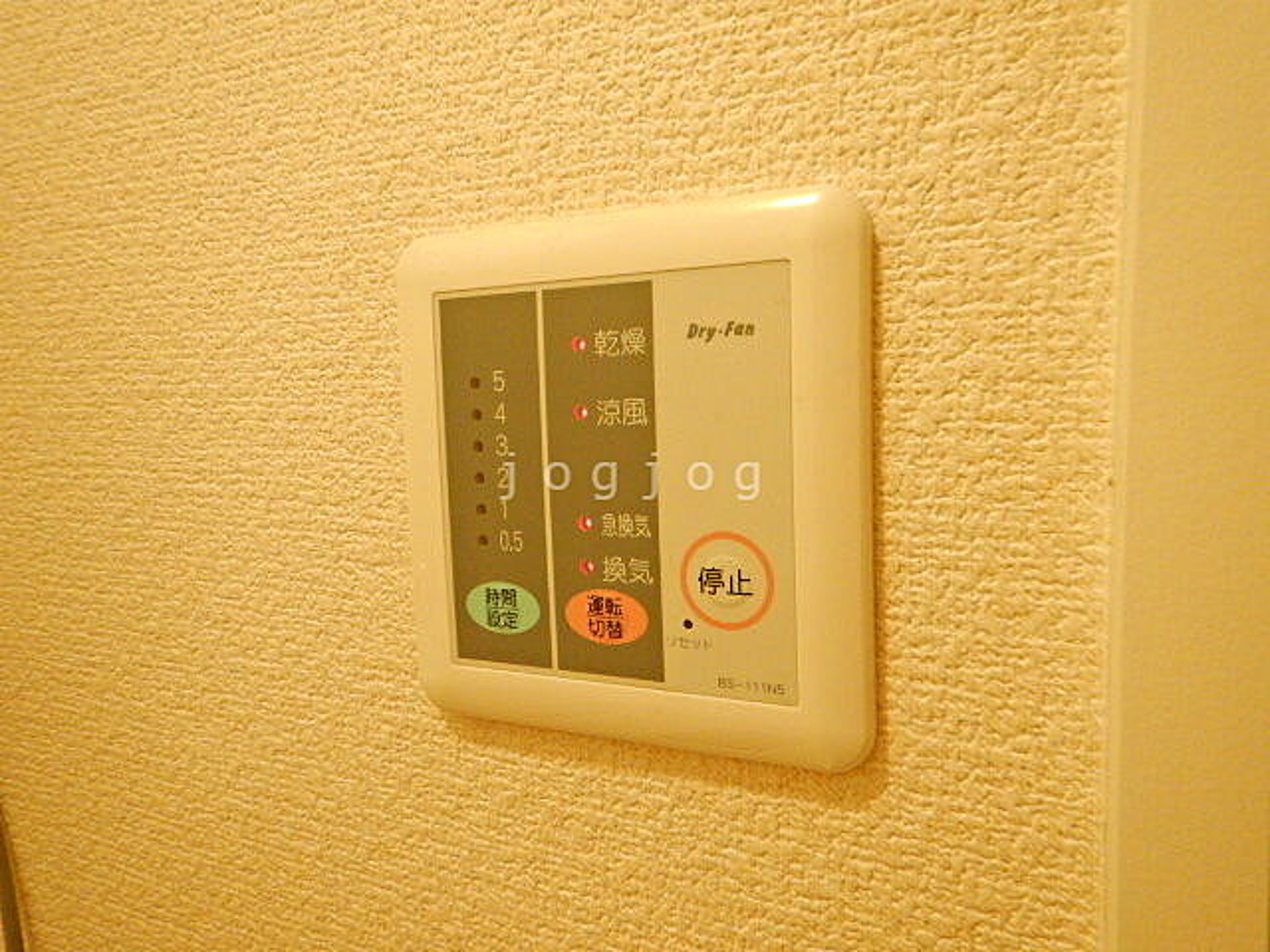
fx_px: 881
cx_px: 635
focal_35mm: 24
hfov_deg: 71.6
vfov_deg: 56.8
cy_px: 476
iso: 200
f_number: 2.8
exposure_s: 1/15
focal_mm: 4.3
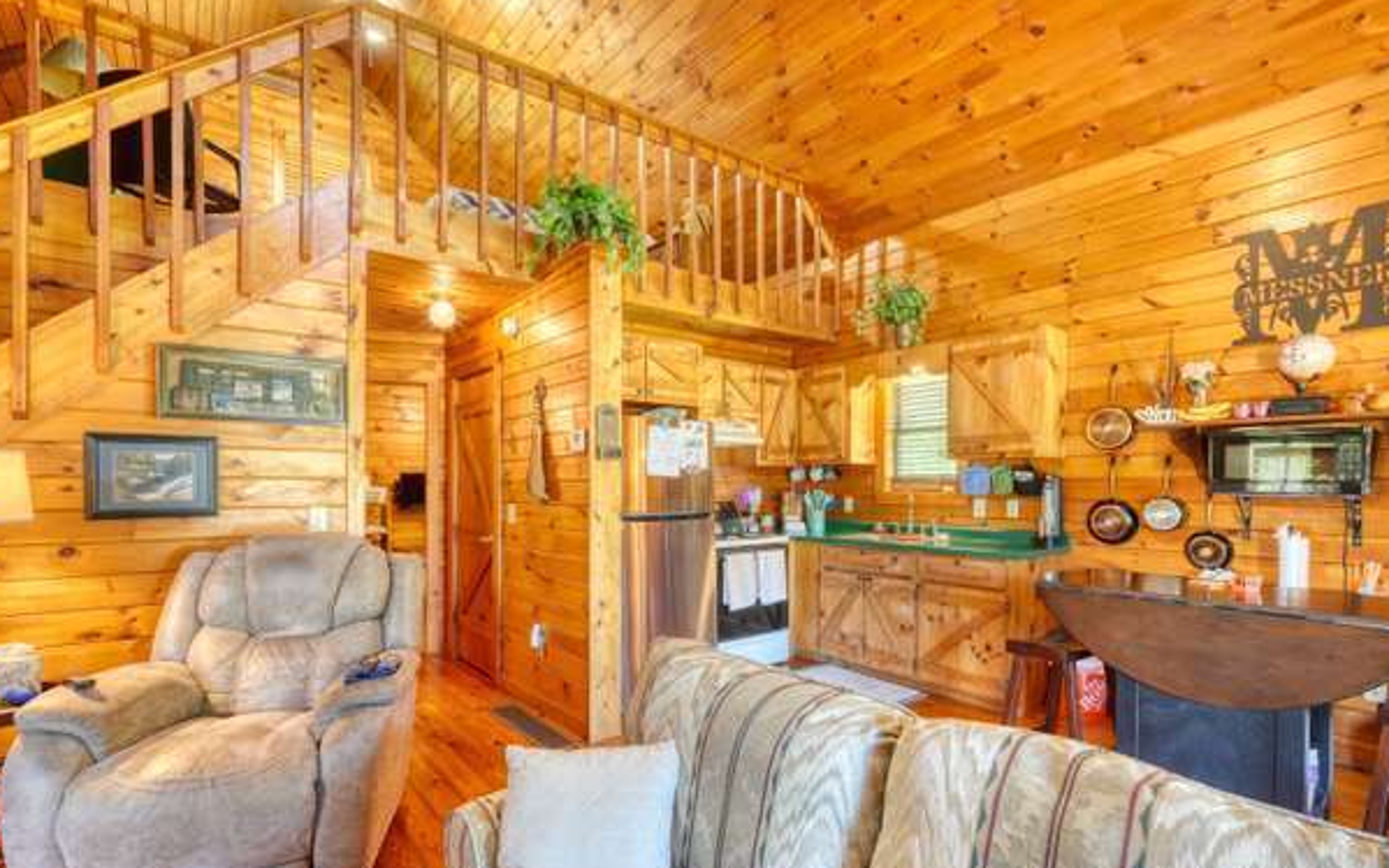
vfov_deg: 67.7
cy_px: 490
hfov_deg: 94.4
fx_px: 643
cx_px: 705
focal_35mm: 17
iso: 100
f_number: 9
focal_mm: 10
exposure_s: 1
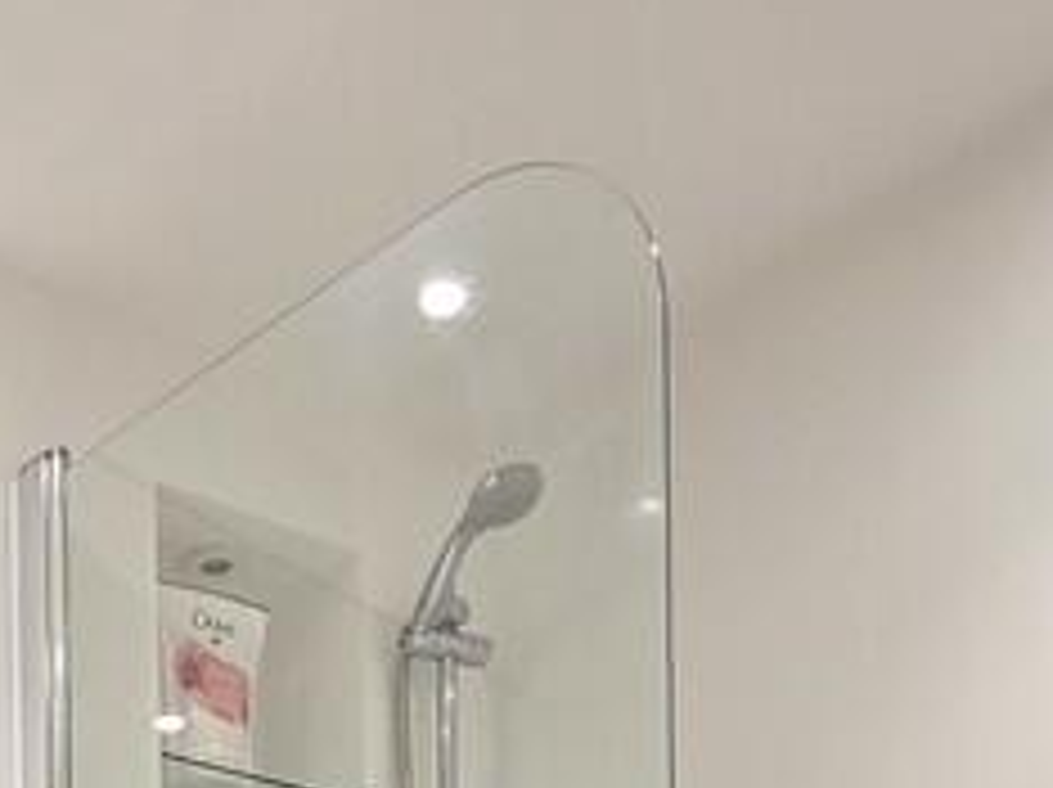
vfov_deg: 18.6
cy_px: 1490
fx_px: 1732
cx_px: 54
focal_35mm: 57
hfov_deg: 31.8
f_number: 2.2
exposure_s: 1/50
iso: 200
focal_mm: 2.2
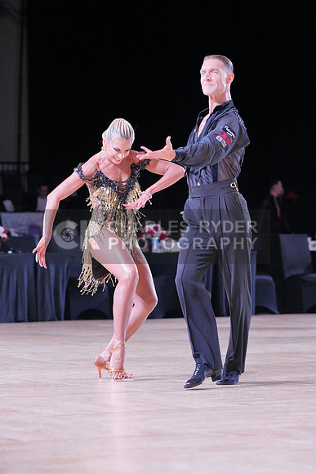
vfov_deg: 11.9
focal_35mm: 173
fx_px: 2276
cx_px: 158
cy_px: 237
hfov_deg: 7.9
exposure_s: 1/400
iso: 5000
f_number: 5.6
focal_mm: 173
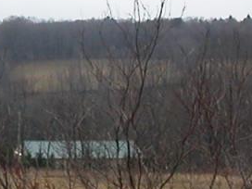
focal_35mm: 174
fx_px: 1267
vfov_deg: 8.5
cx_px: -12
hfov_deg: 11.2
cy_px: 134
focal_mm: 5.6
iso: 100
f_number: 4.5
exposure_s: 1/230
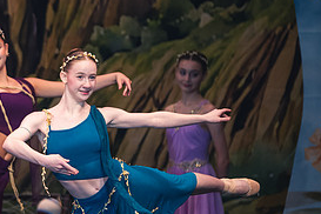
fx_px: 5679
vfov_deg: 2.2
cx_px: -4
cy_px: 136
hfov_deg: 3.2
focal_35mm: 637
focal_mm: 200
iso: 800
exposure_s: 1/500
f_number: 2.8
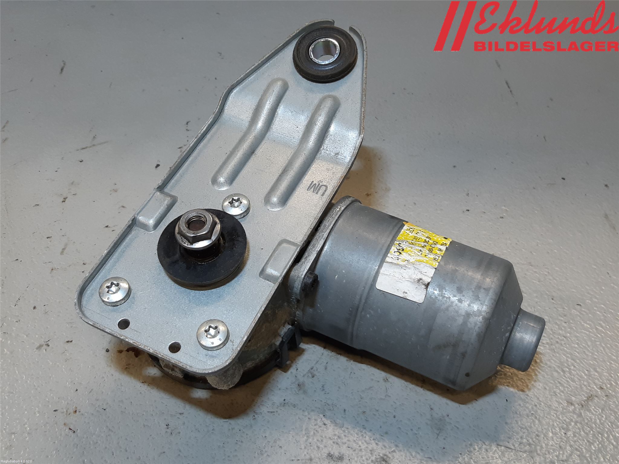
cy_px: 232
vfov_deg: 53.1
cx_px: 310
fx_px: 465
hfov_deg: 67.3
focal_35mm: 26
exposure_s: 1/100
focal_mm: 3.93
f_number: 1.7
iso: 80
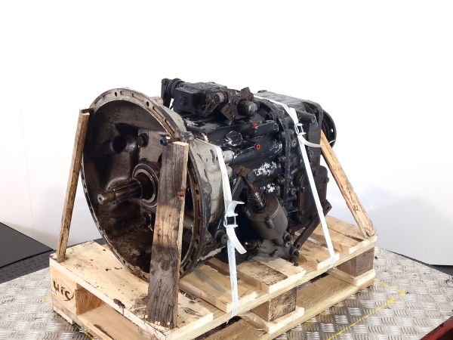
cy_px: 170
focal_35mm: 23
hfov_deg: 73.9
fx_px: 301
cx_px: 226
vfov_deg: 58.9
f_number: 1.8
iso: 64
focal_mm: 6.4
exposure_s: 1/50
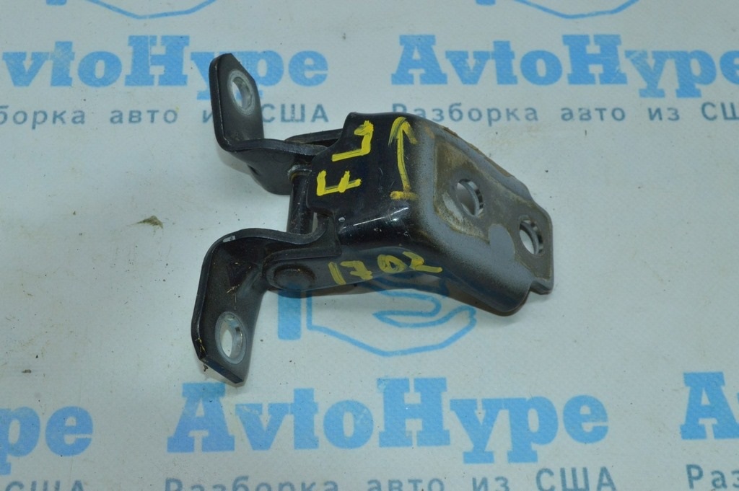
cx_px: 370
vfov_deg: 25.7
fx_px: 1077
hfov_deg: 37.9
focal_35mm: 52
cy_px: 246
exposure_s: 1/50
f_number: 16
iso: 1400
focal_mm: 35
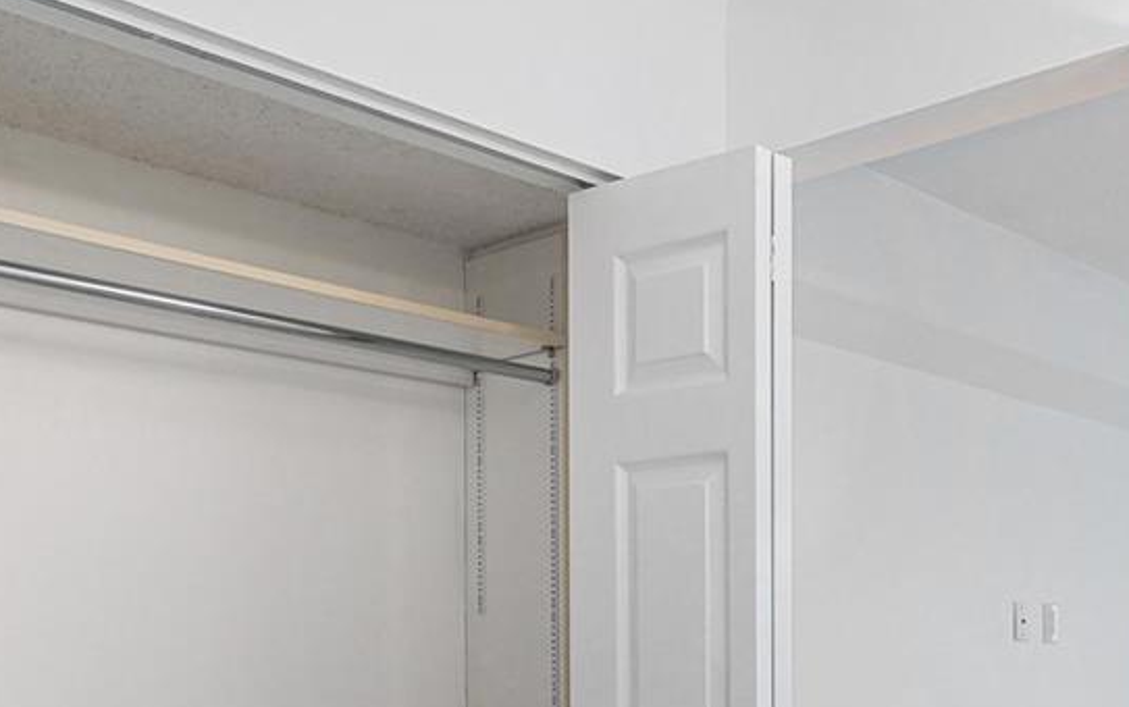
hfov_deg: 40.0
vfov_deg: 25.6
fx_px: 1478
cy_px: 699
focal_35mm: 48
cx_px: 919
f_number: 5.6
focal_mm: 8
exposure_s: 1/8
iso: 100
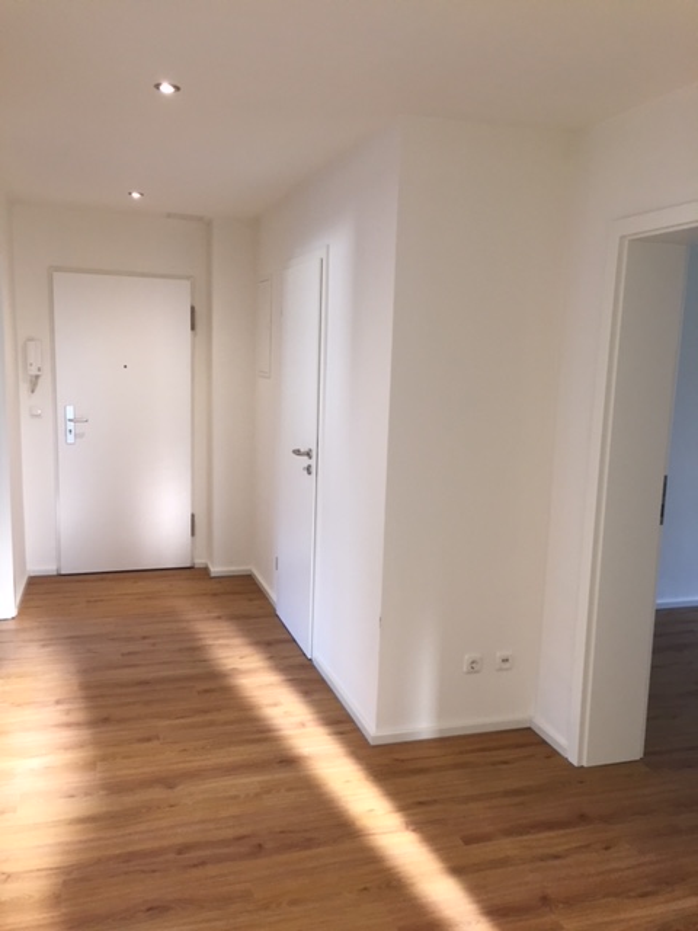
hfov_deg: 48.2
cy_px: 466
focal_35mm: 29
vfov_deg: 61.7
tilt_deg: -8.2
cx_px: 349
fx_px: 780
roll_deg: -1.3
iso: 50
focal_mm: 4.15
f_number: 2.2
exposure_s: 1/33
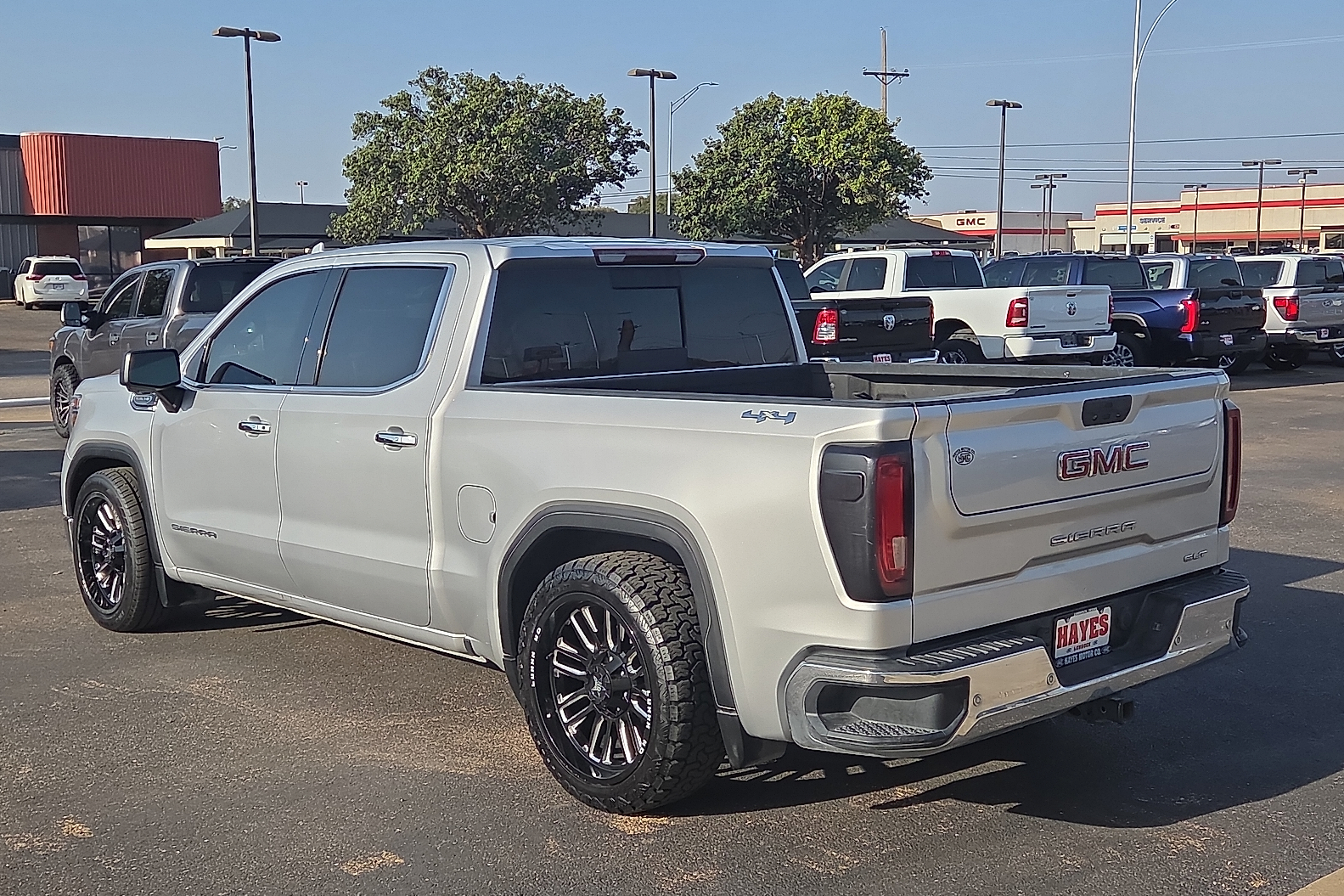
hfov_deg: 47.4
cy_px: 476
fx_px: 1530
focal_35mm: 41
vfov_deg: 32.6
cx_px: 667
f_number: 1.8
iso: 25
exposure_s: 1/2500
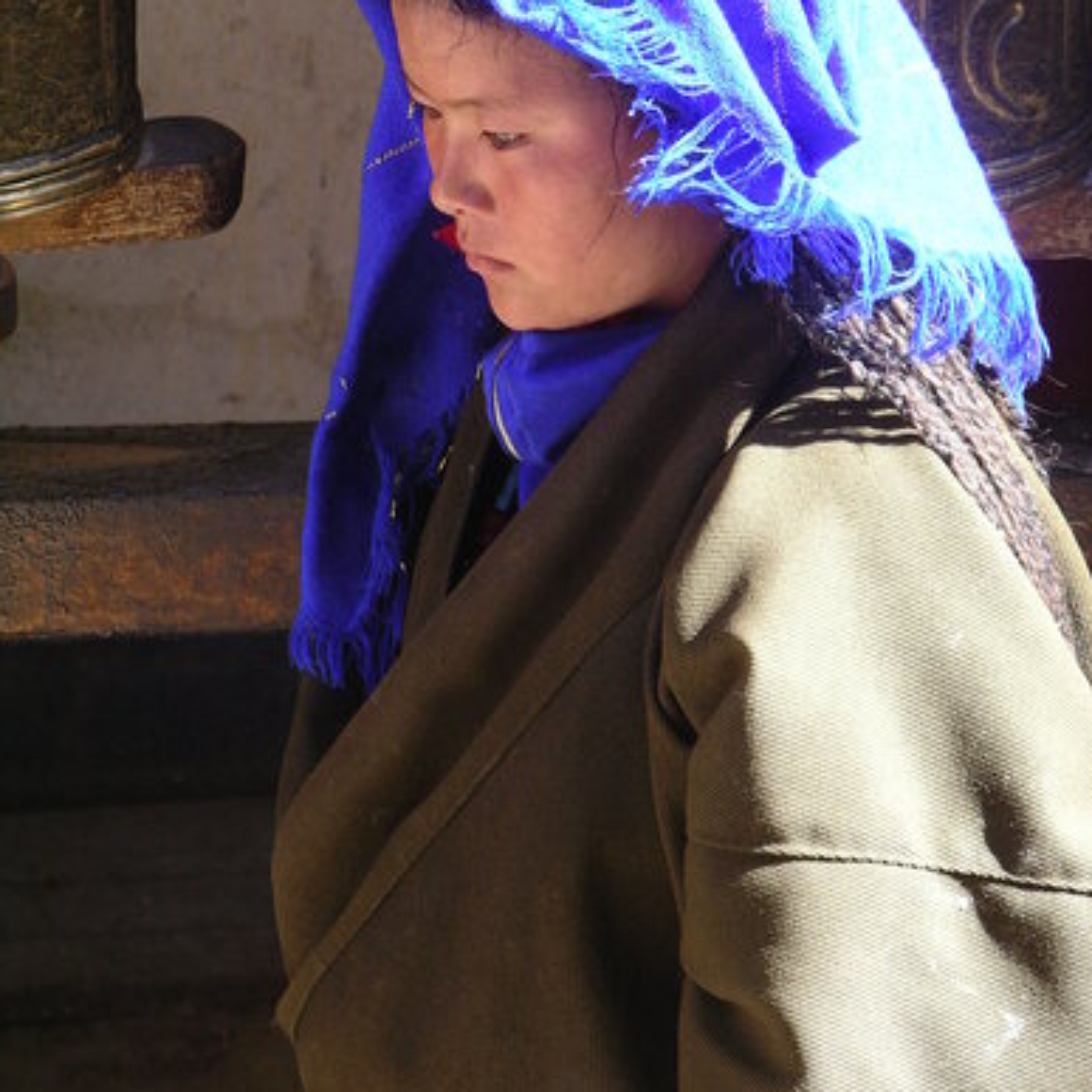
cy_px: 409
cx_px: 547
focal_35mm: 222
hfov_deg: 7.9
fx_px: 7923
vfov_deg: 7.9
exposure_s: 1/149
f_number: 4.6
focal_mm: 39
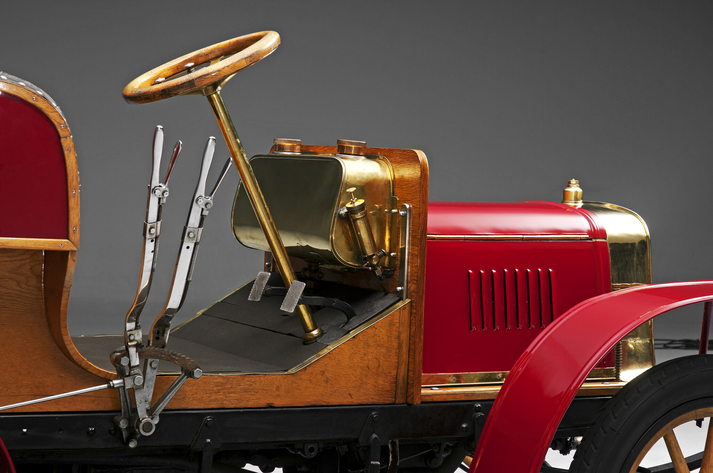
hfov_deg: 21.9
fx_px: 1840
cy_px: 236
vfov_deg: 14.7
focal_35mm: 93
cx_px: 356
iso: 100
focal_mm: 62
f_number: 9
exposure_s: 1/1.67
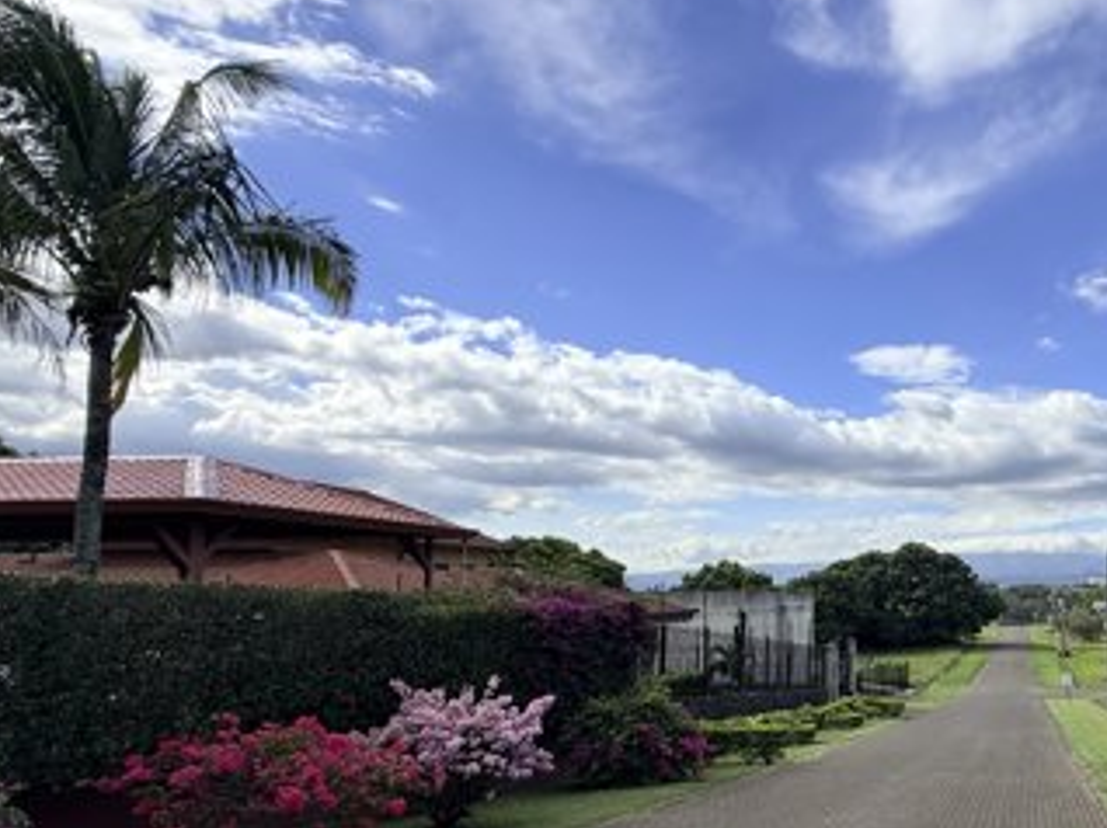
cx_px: 952
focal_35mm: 28
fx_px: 895
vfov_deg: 48.9
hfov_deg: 56.6
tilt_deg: +3.6
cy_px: 550
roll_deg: +0.1
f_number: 2.2
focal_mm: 2.22
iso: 50
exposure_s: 1/3125
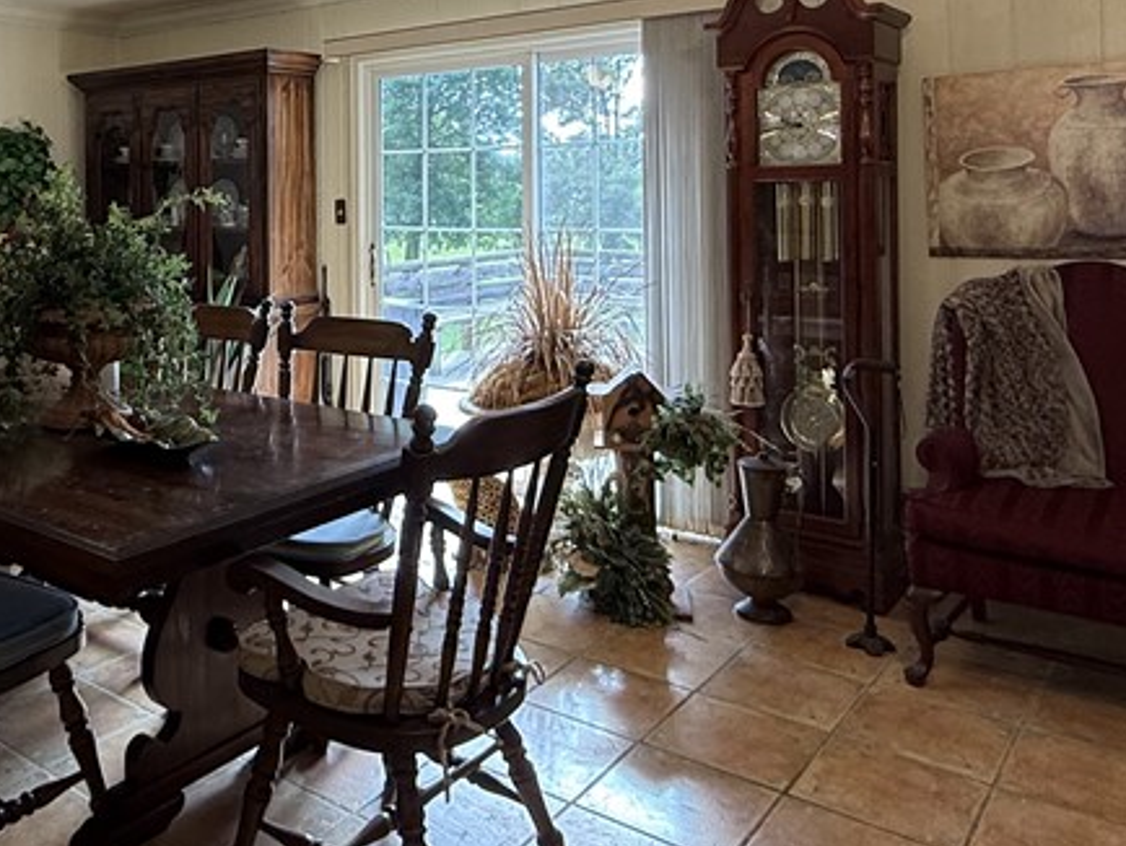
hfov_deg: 53.4
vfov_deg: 41.5
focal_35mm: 33
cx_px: 317
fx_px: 1074
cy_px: 197
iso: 125
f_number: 2.2
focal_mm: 2.22
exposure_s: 1/120
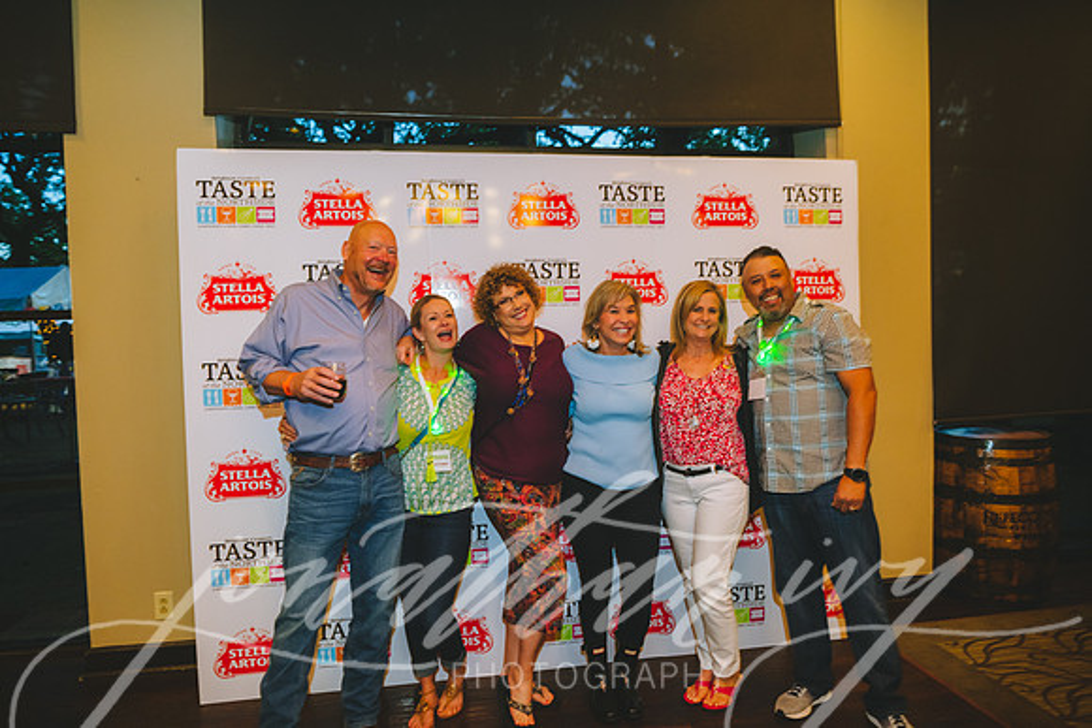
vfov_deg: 53.2
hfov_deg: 73.7
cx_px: 546
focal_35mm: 24
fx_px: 728
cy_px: 364
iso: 800
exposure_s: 1/80
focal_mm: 24
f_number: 3.5
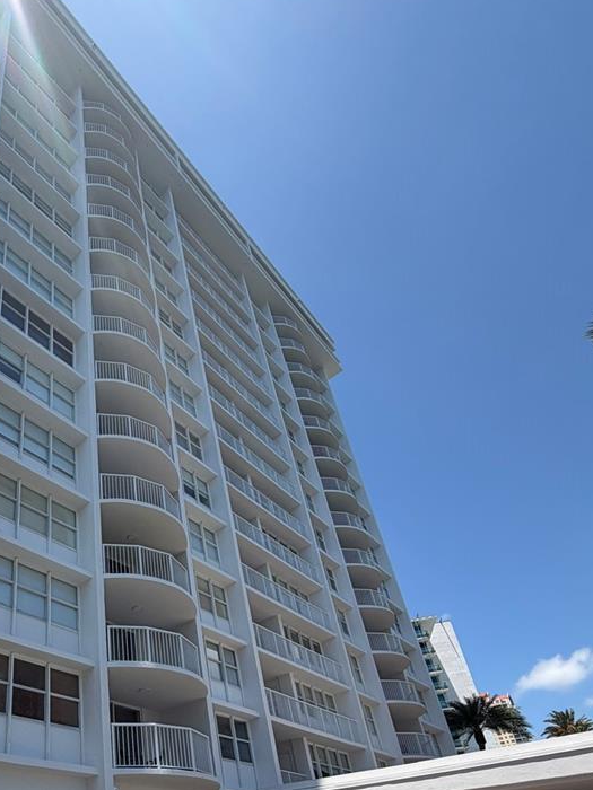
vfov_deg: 66.4
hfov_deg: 52.1
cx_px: 96
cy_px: 607
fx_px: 548
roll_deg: +2.9
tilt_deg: +29.3
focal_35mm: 24
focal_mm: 2.22
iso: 20
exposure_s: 1/770
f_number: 2.2
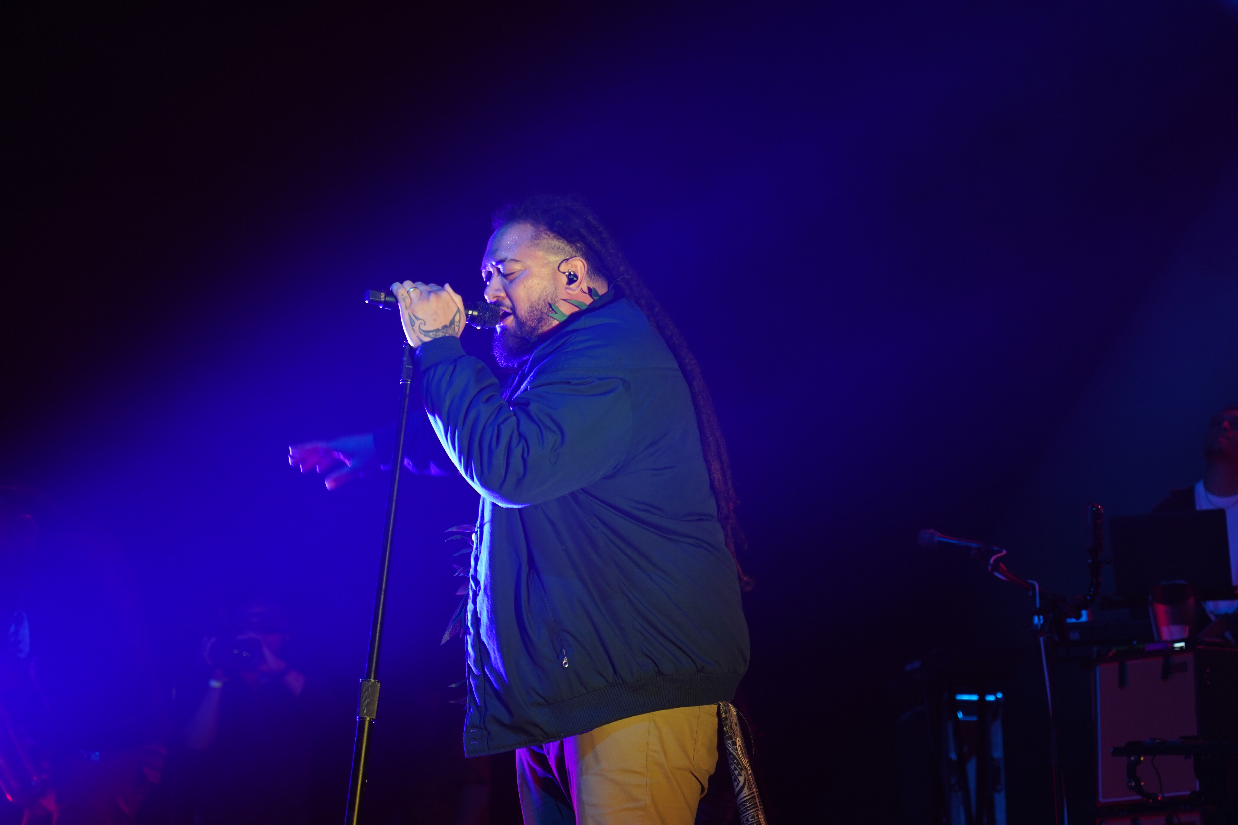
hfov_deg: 19.5
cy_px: 412
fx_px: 3611
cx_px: 619
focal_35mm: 105
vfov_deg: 13.0
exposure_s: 1/125
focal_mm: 105
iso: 800
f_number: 4
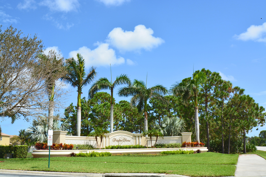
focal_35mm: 36
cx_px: 133
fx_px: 266
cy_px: 88
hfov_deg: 53.1
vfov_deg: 36.9
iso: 100
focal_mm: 24
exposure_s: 1/250
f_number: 8
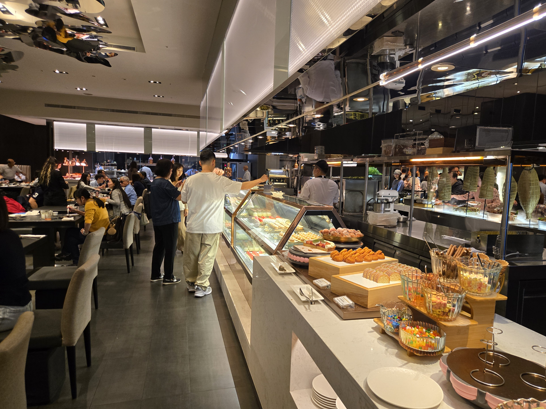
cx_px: 284
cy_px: 212
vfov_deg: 56.8
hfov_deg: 71.6
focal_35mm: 24
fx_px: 379
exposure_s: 1/120
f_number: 1.8
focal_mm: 5.4
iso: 250
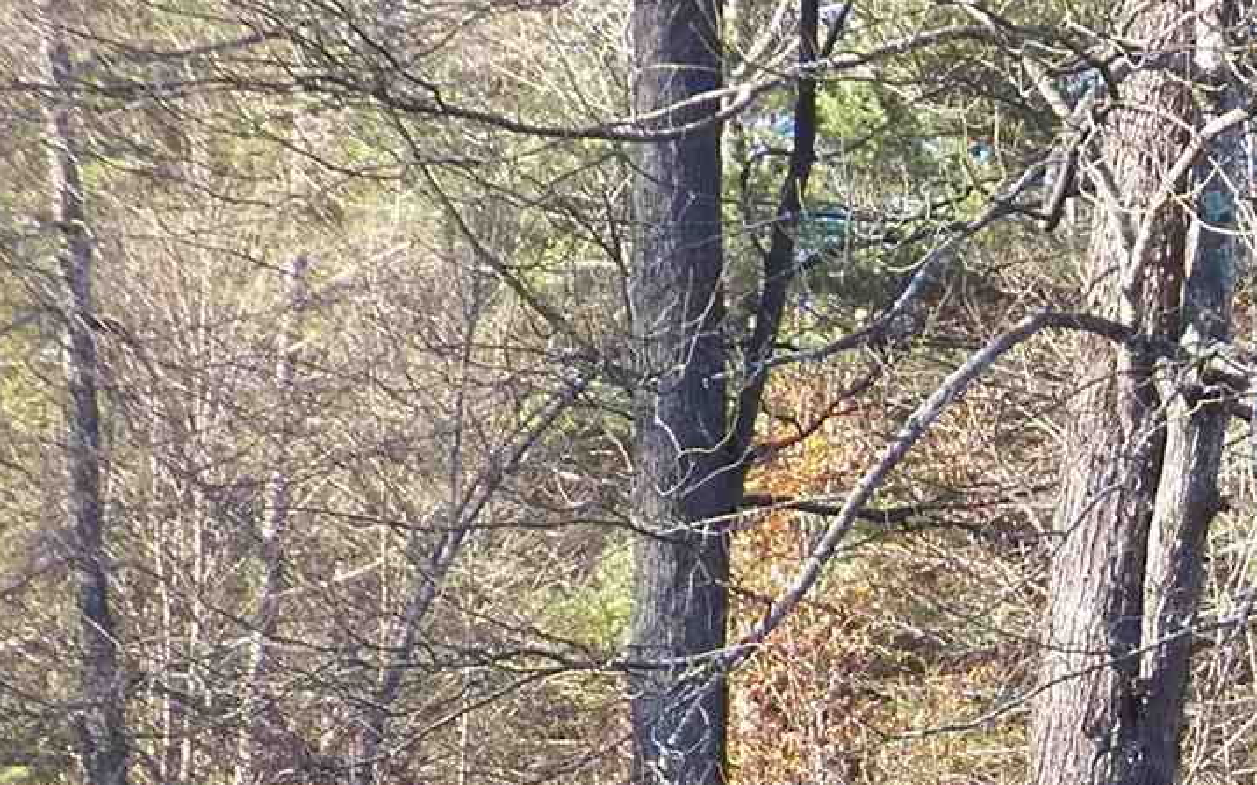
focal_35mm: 141
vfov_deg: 8.8
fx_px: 4829
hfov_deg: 13.6
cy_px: 1542
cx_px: 2119
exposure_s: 1/125
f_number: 3.6
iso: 125
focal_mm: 5.5
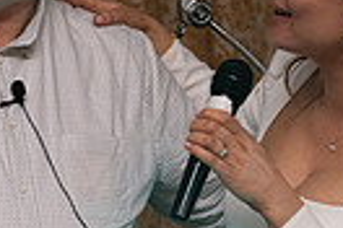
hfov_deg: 8.1
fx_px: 2429
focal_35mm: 255
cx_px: 135
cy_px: 175
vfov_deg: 5.4
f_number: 3.5
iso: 800
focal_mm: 58
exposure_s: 1/160
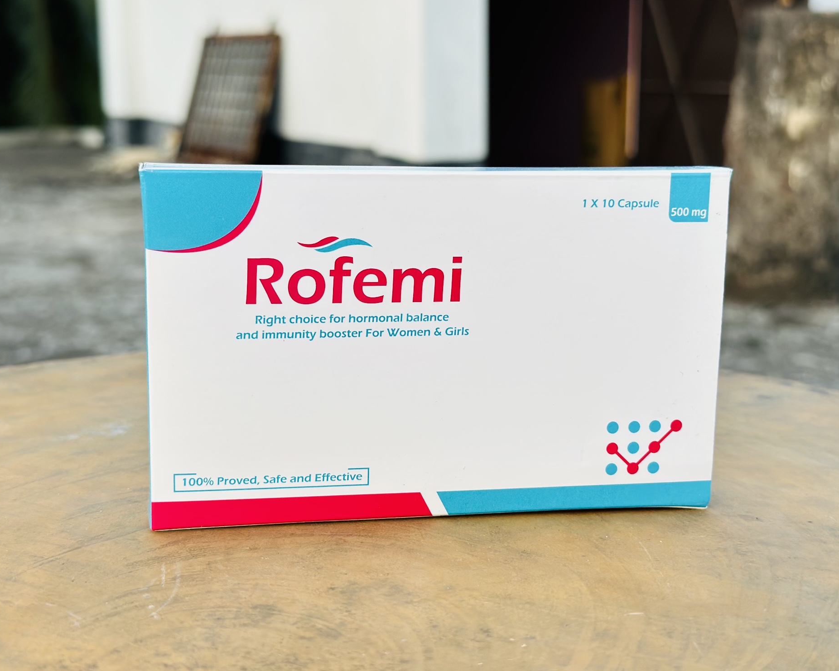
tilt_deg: -13.1
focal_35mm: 51
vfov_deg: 29.7
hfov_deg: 36.6
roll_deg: +0.8
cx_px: 436
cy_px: 332
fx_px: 1267
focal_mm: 6.86
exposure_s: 1/444
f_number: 1.78
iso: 80
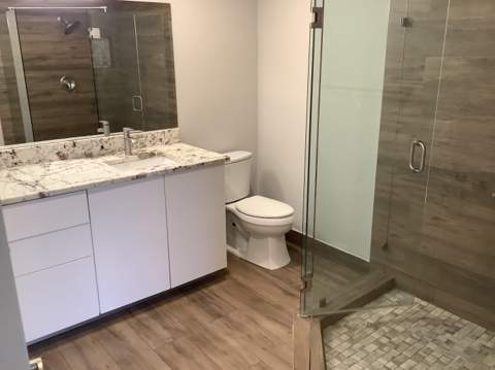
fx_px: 443
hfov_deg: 58.4
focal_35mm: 31
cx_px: 248
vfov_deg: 45.4
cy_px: 185
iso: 160
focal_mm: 3.3
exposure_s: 1/50
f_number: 2.4
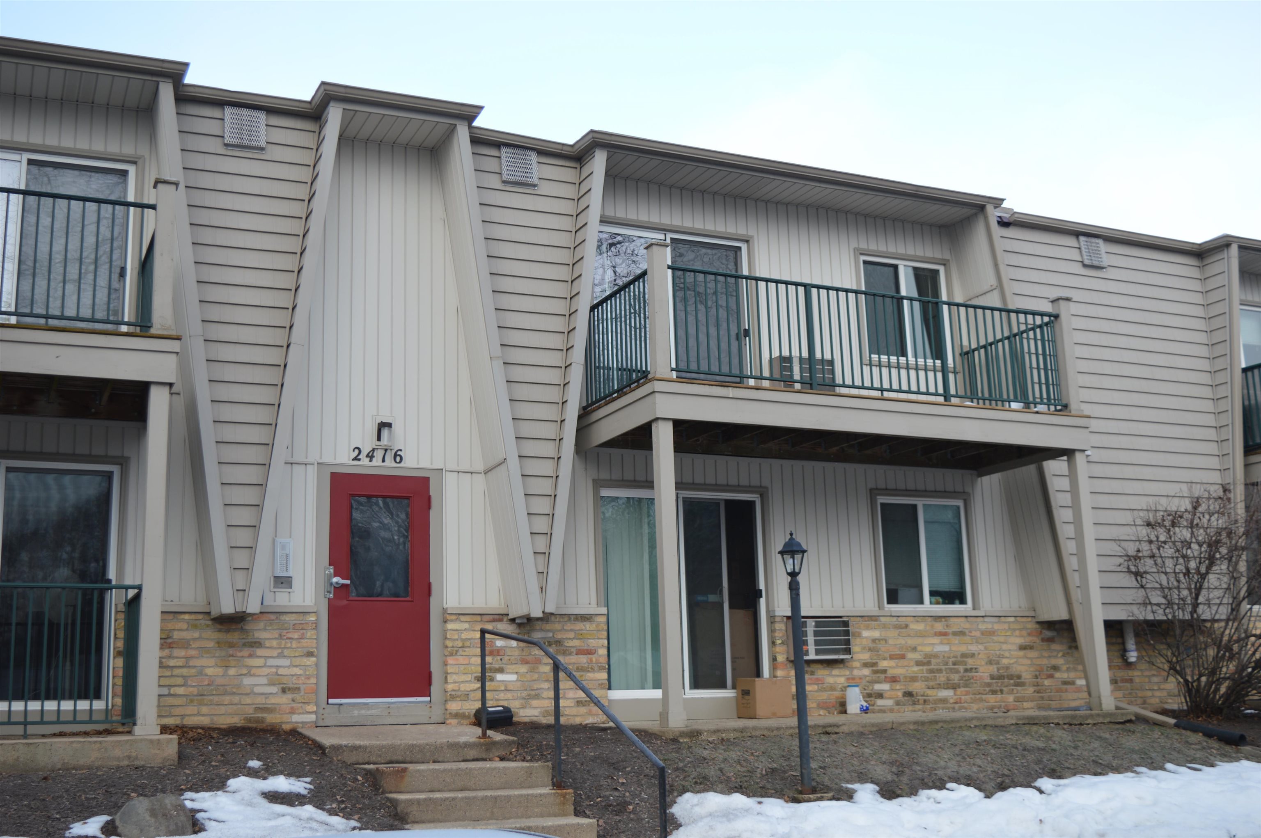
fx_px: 1365
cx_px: 630
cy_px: 419
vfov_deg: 34.1
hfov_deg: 49.6
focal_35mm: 39
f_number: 5.6
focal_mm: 26
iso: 100
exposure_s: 1/125
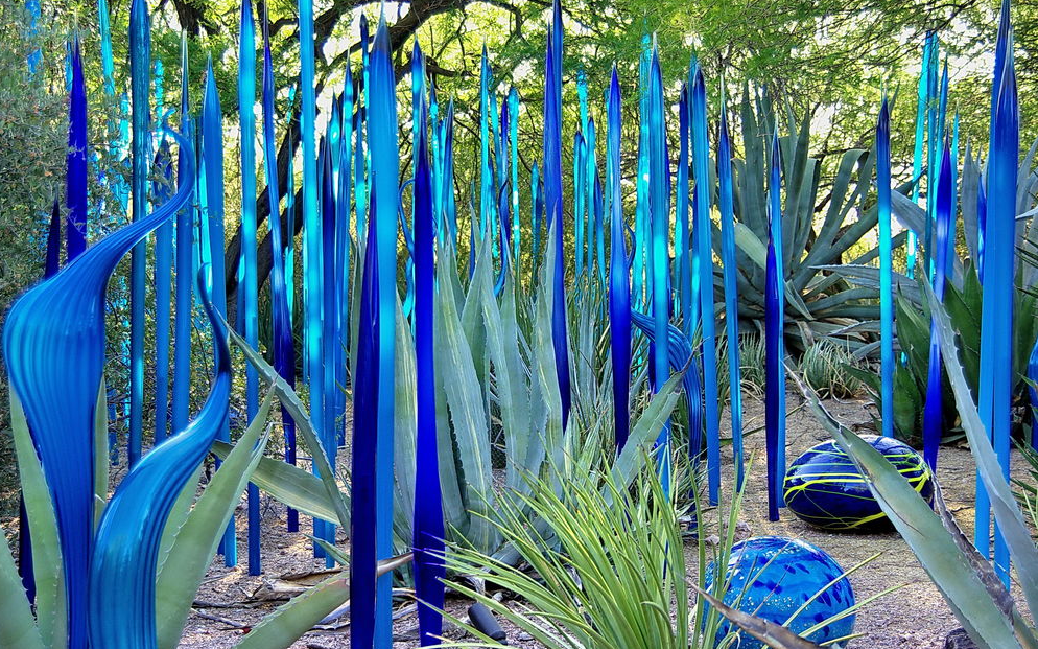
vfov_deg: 16.9
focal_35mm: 77
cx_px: 517
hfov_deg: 26.8
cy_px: 326
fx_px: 2178
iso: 100
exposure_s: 1/90
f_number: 4.5
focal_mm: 50
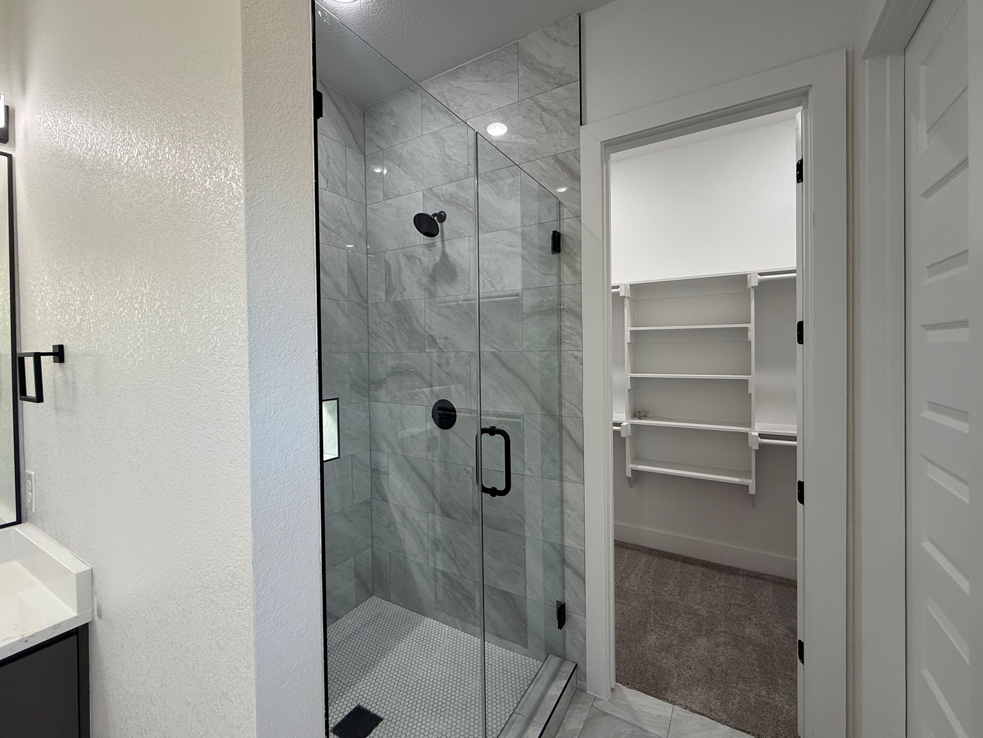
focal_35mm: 15
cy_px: 355
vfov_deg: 81.7
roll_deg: +0.4
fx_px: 426
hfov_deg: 98.2
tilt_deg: -0.5
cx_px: 482
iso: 160
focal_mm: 2.22
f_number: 2.2
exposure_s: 1/120
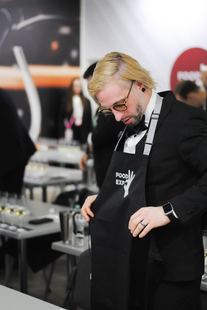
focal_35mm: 75
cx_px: 104
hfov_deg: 18.2
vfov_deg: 27.0
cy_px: 155
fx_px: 645
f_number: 1.8
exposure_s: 1/400
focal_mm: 50
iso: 800
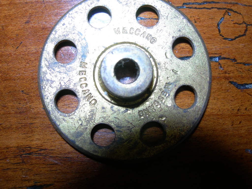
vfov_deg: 37.7
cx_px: 126
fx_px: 277
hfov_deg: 49.0
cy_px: 94
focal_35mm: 38
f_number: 4.8
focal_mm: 7.8
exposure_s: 1/60.1
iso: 50
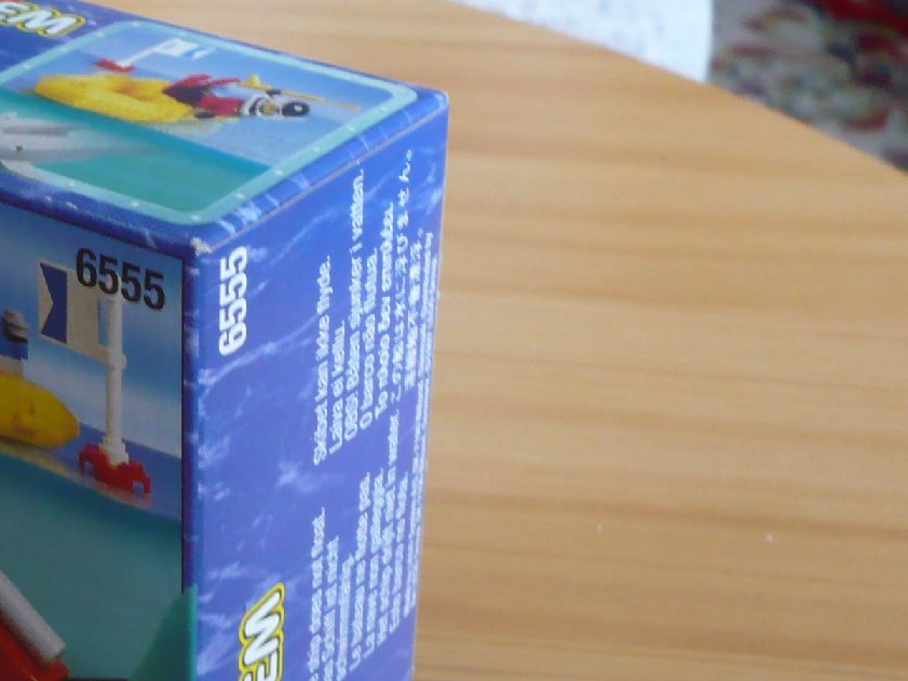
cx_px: 106
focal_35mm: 82
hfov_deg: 23.3
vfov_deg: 18.0
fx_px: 2151
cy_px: 342
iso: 200
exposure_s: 1/30
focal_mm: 5.8
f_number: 2.8
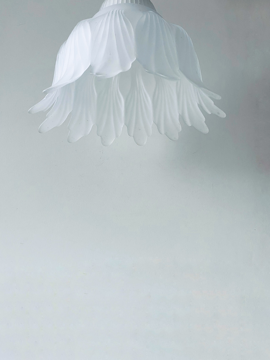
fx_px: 270
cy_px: 180
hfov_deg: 53.1
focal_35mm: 26
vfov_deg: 67.3
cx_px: 135
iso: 80
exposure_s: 1/50
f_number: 1.8
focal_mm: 4.25
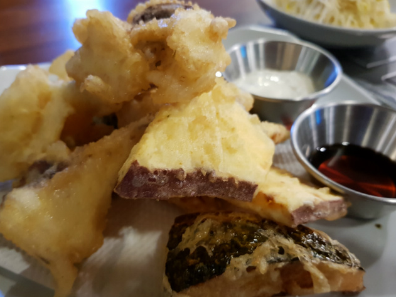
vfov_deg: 46.8
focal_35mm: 30
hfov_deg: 60.0
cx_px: 192
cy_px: 157
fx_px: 343
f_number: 1.7
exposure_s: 1/20
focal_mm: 4.2
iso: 250
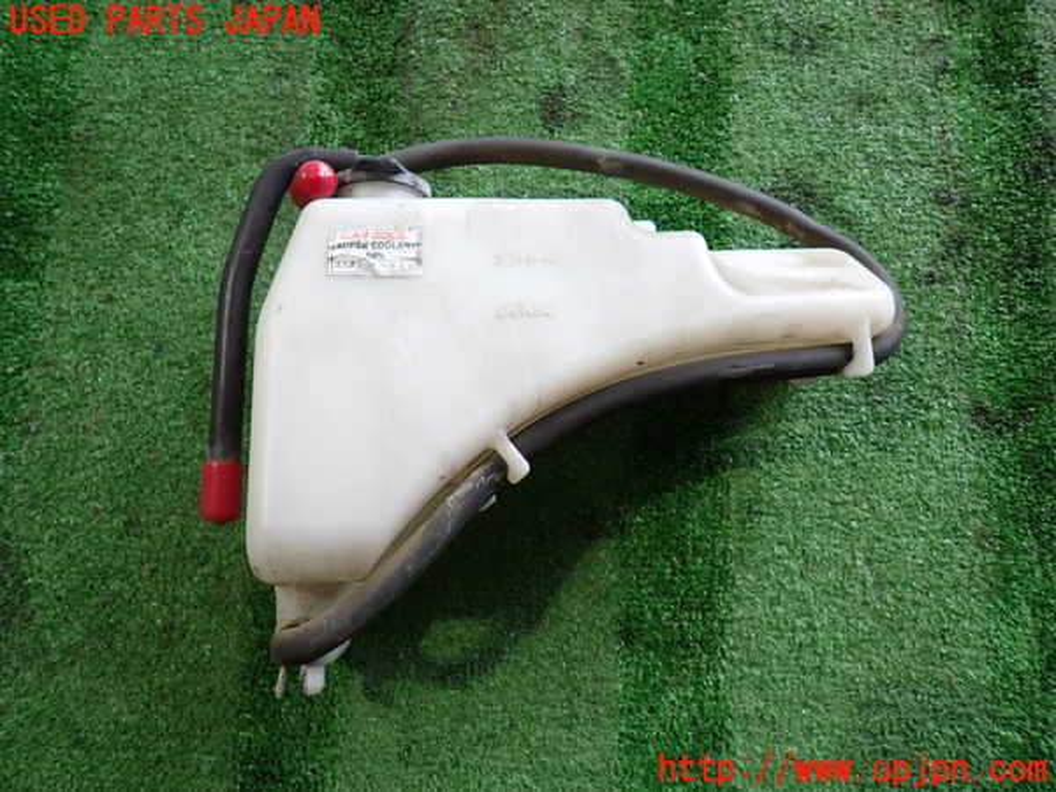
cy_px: 396
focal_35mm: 25
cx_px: 528
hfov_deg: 69.4
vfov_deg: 54.9
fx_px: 763
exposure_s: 1/60
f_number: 2
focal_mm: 4.5
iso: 160
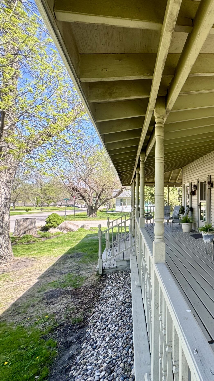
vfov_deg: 83.8
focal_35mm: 21
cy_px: 193
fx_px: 212
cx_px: 226
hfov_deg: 43.6
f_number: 2.2
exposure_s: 1/163
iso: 40
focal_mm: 2.22
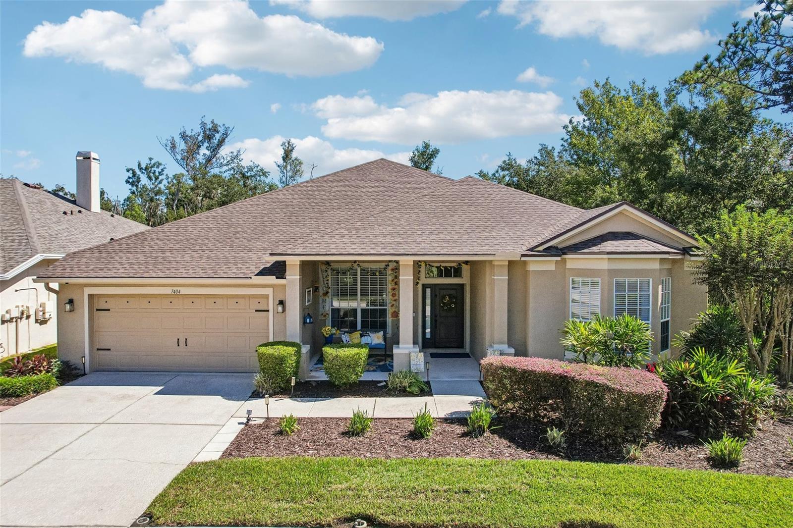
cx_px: 396
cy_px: 264
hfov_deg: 78.6
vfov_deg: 57.2
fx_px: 484
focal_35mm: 22
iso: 420
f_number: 2.8
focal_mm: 8.4
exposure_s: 1/6000
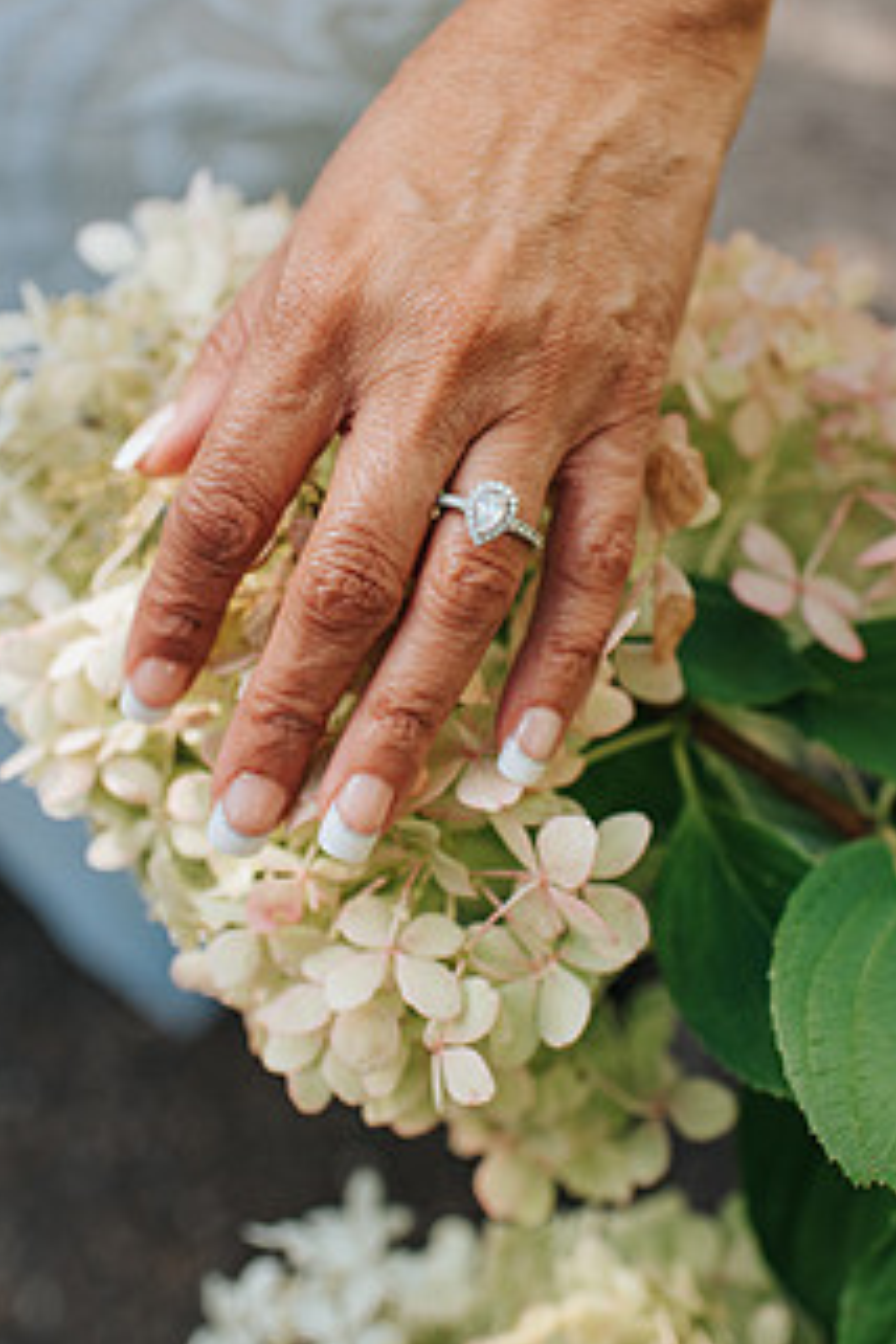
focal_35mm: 49
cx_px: 461
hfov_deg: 27.5
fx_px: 1829
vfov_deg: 40.0
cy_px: 490
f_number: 3.2
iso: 400
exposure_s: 1/640
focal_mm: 35
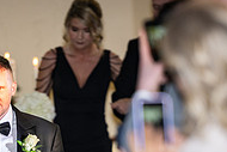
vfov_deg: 2.3
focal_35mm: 594
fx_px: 3748
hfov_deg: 3.5
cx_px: 35
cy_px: 191
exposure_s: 1/250
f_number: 2.8
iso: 400
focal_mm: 195
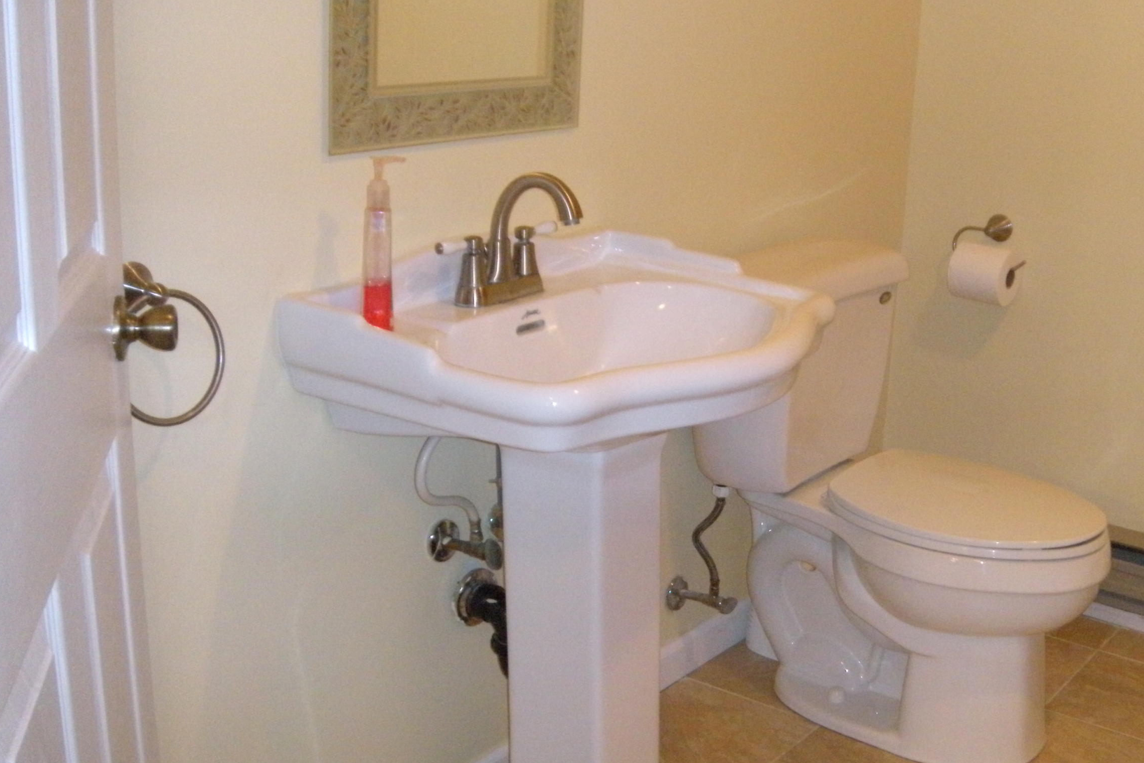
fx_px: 1525
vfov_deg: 28.1
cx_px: 732
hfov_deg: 40.8
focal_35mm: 48
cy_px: 412
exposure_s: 1/30
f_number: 3.8
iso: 400
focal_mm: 5.9
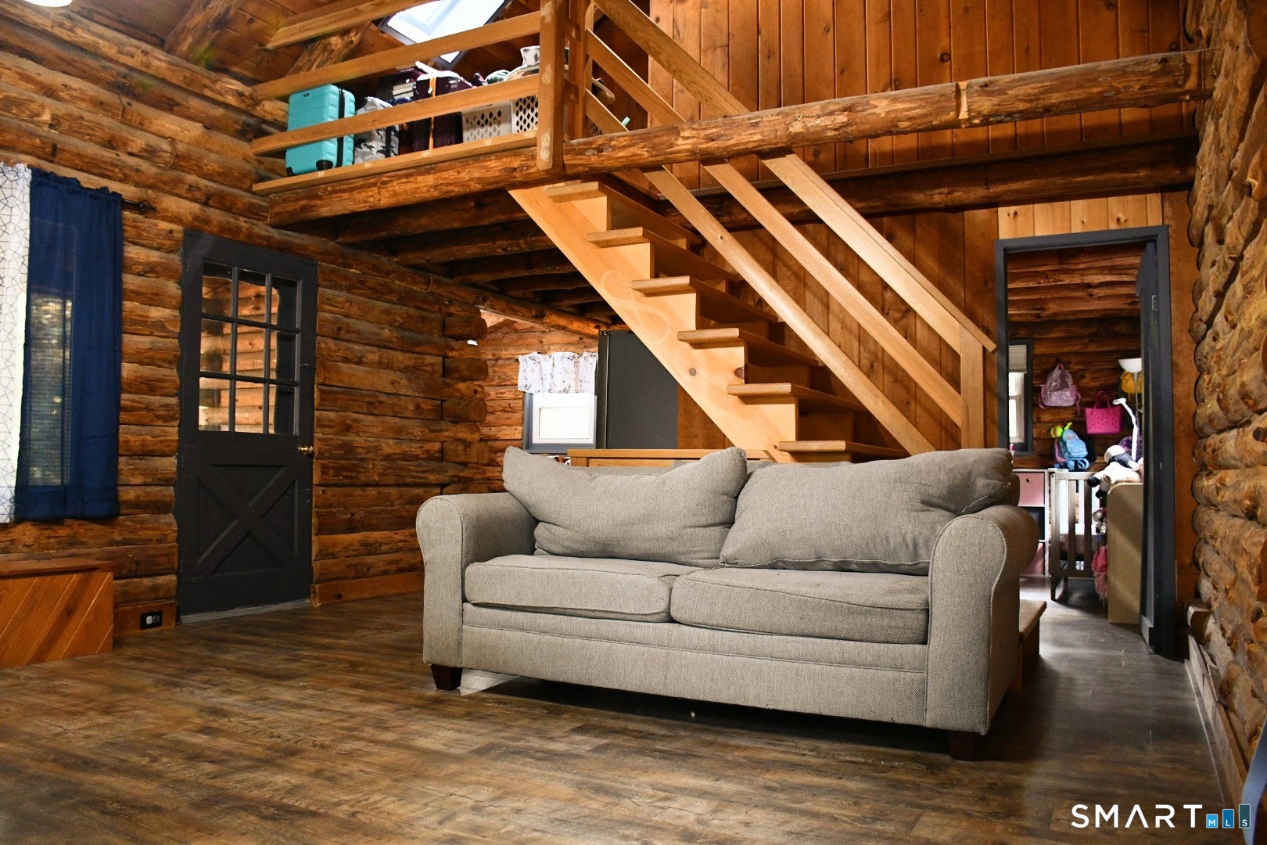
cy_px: 422
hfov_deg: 67.4
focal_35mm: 27
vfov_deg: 47.9
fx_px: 950
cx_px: 634
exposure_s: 1/80
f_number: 3.5
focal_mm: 18
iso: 3200
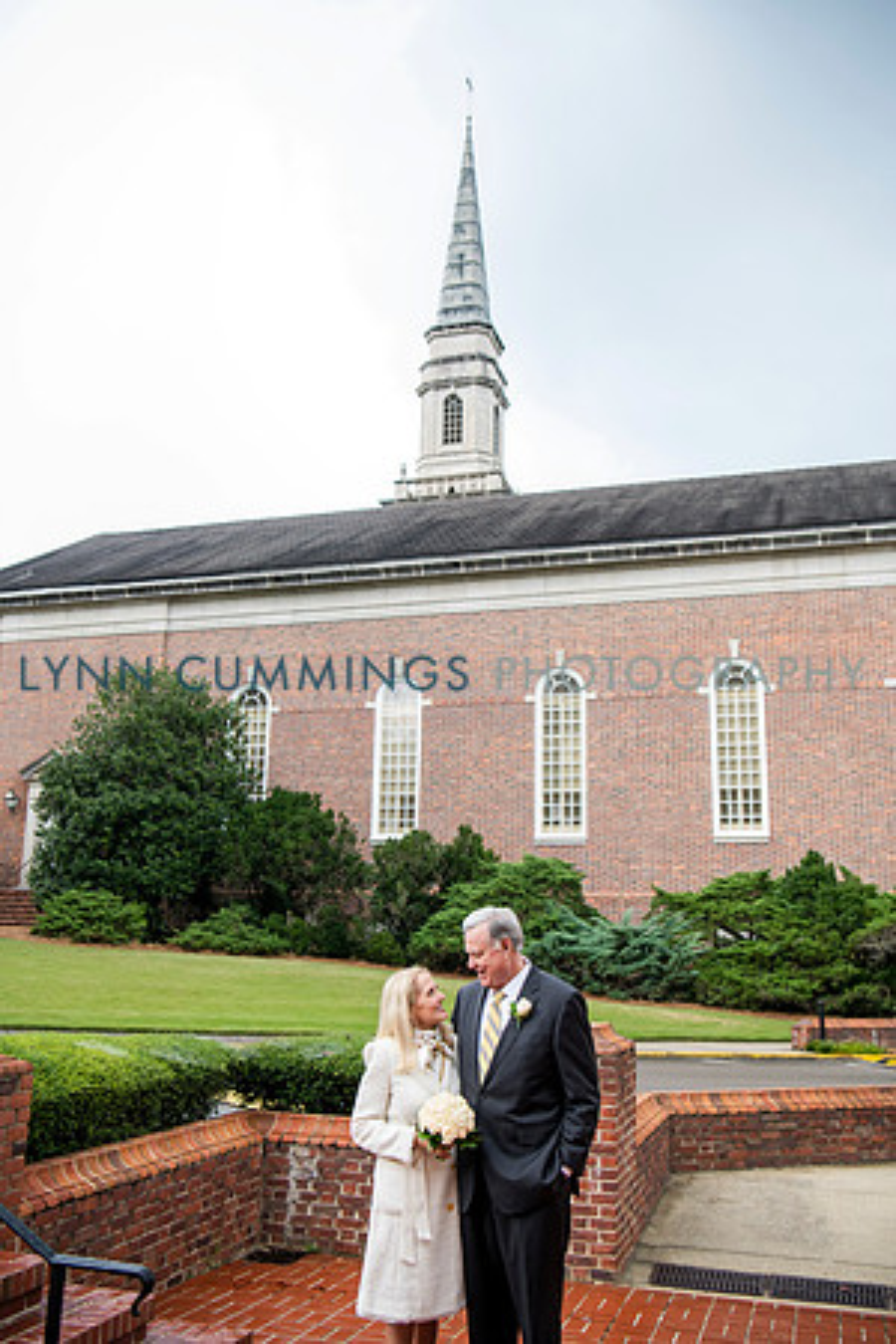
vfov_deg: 58.7
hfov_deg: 41.1
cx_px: 448
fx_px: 1195
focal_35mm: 32
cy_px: 672
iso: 250
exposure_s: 1/200
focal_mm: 32
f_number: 3.5
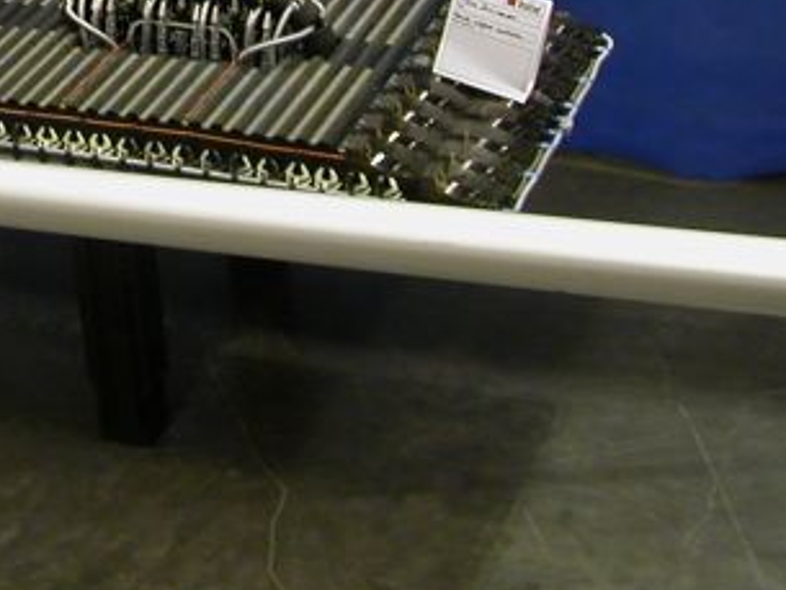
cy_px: -129
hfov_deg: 19.4
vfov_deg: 14.7
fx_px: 2203
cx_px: -67
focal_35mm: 97
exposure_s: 1/10.5
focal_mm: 5.6
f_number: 2.7
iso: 100
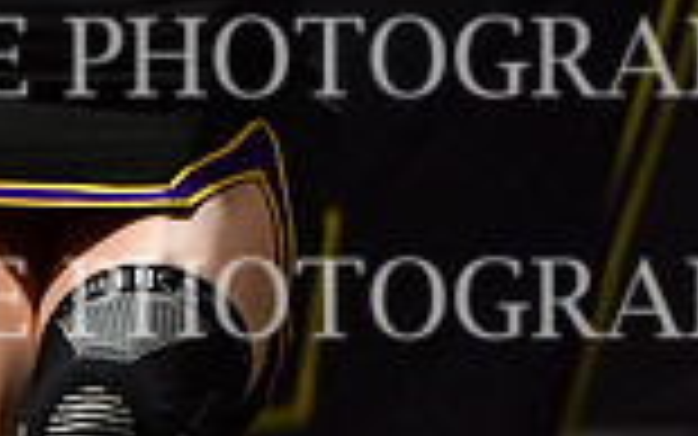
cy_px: -306
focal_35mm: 1143
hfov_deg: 1.8
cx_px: 34
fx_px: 21751
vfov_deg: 1.1
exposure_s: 1/400
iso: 4000
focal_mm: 200
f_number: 4
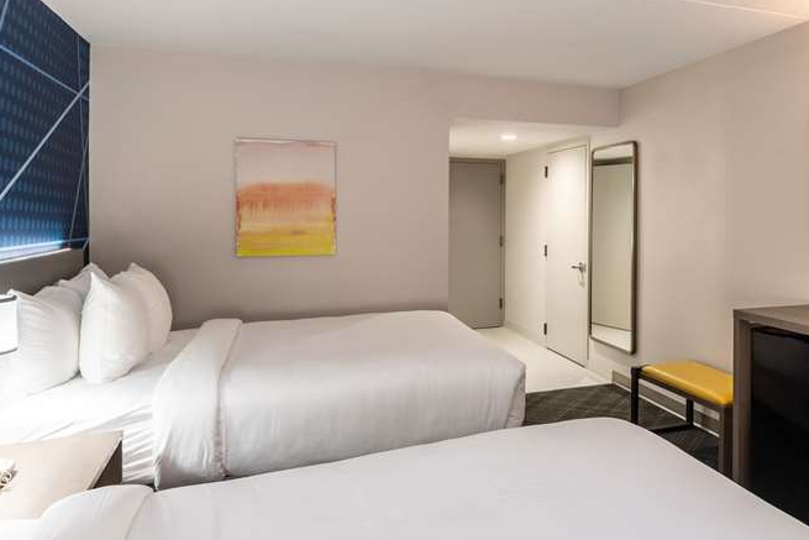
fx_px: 562
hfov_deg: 69.2
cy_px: 337
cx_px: 547
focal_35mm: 25
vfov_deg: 50.8
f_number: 8
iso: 100
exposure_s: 1/20
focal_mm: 16
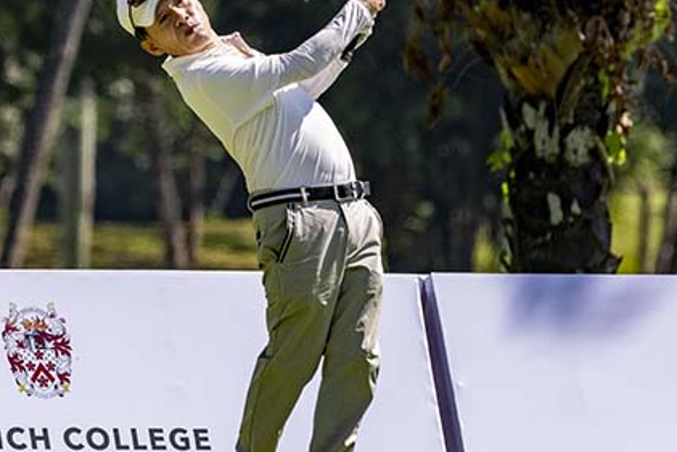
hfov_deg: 2.3
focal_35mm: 912
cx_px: -3
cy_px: 79
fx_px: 17156
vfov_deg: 1.5
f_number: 8
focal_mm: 400
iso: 1000
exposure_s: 1/1600
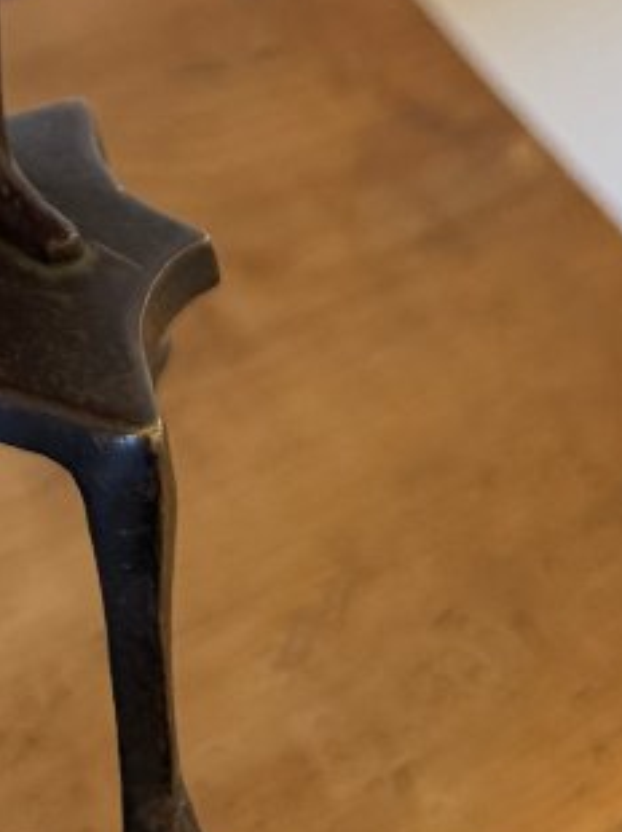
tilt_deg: -42.6
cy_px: -486
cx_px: -212
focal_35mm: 93
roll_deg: -2.9
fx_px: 2231
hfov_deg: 15.1
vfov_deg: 18.3
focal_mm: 6.76
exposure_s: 1/96
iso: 200
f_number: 1.78
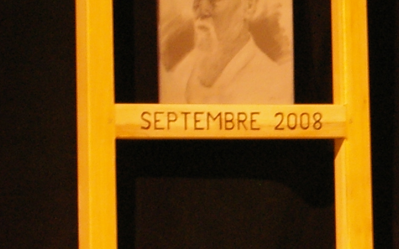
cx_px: 687
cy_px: 78
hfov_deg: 5.8
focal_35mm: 356
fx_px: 3871
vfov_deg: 3.7
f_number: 5.6
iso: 800
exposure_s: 1/10
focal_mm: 50
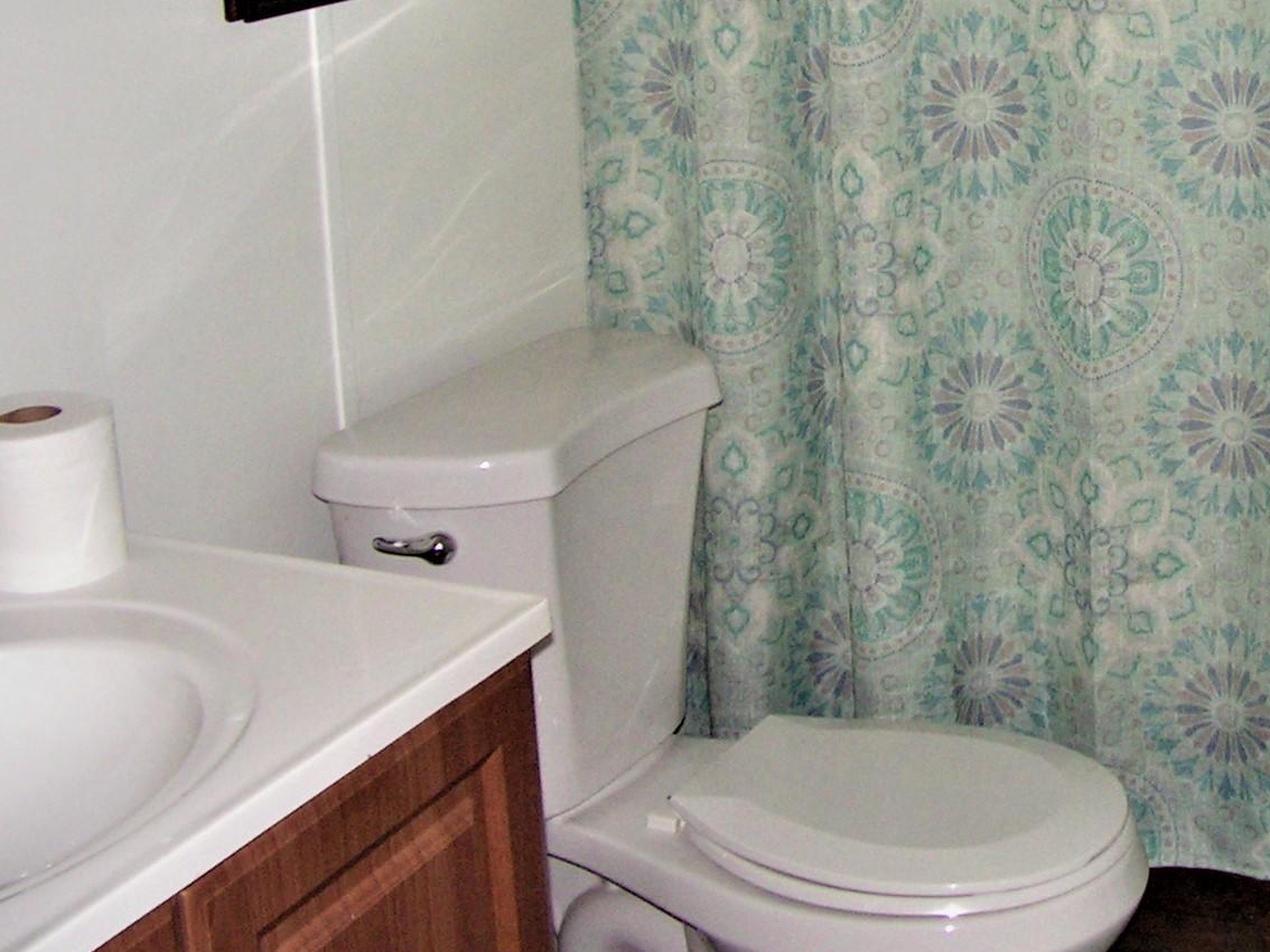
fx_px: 2385
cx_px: 1084
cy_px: 198
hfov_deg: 28.9
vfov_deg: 22.3
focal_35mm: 65
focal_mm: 6
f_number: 3.2
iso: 200
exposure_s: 1/40
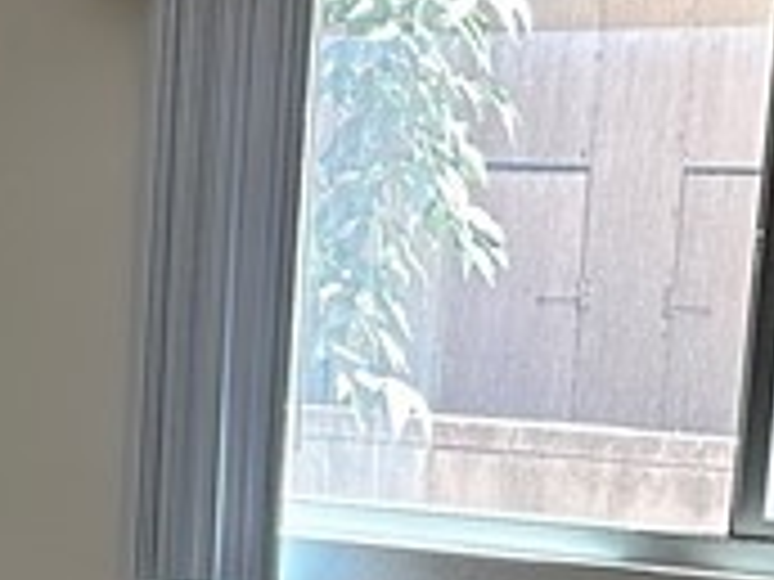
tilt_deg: -10.0
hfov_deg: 13.5
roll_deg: -1.9
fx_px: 3197
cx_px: -112
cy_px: 805
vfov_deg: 10.1
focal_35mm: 143
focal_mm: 6.86
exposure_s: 1/120
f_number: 1.78
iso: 200
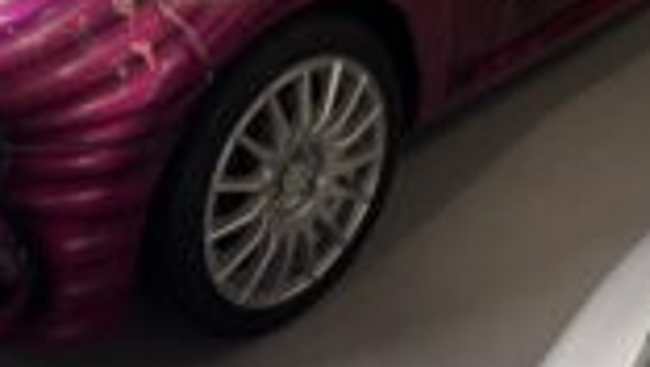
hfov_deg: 31.3
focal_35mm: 67
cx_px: 246
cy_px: -204
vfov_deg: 16.3
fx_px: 1156
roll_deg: -0.1
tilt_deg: -17.1
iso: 125
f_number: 1.78
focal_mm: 6.76
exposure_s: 1/50
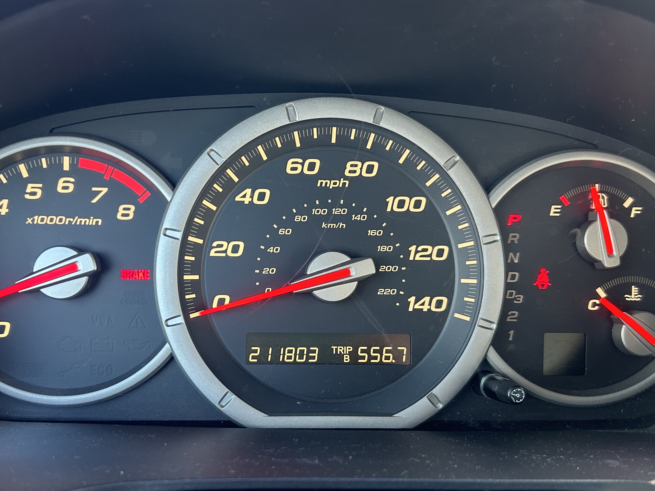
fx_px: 719
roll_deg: -0.7
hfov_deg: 48.9
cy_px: 293
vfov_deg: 37.6
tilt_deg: -17.4
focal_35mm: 38
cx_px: 295
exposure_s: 1/70
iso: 100
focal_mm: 5.7
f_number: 1.5
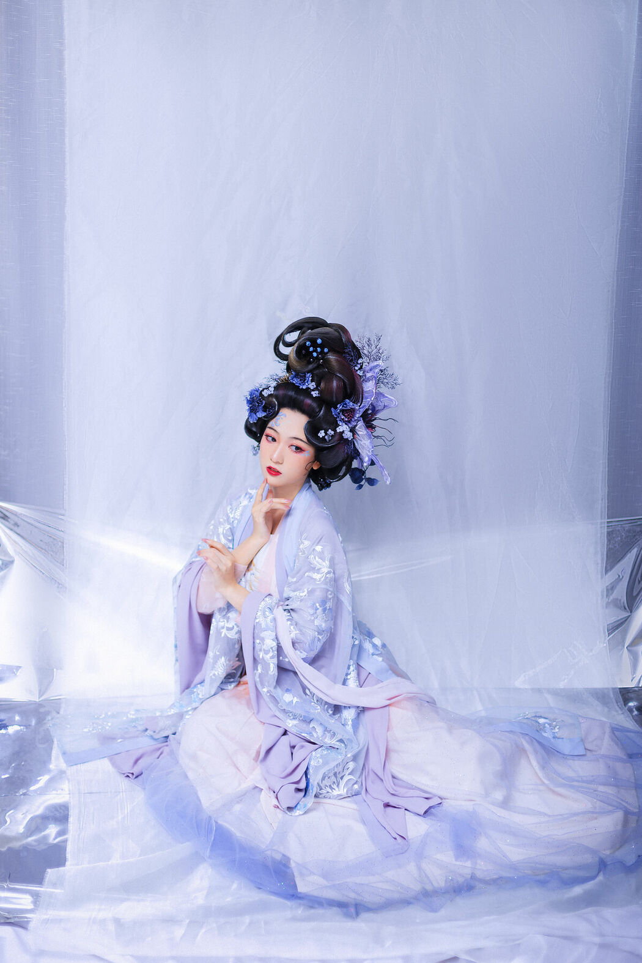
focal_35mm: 50
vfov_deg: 39.6
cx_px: 321
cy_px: 482
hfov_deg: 27.0
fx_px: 1337
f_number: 2
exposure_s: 1/160
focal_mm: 50
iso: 100
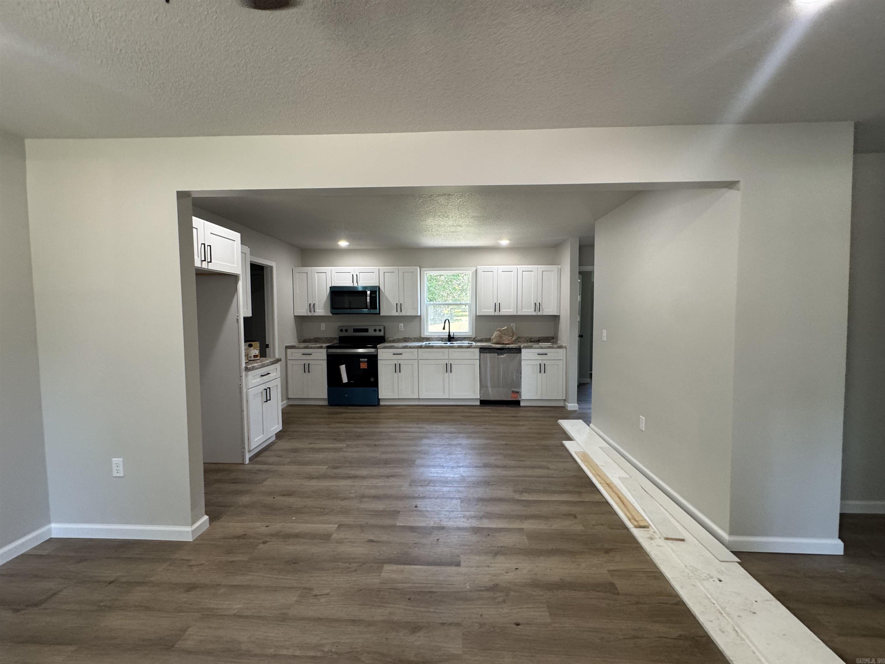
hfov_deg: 102.1
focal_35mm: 14
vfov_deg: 85.7
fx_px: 358
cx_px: 442
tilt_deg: -2.2
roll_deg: -1.8
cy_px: 332
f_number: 2.2
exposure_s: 1/120
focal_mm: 2.22
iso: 200
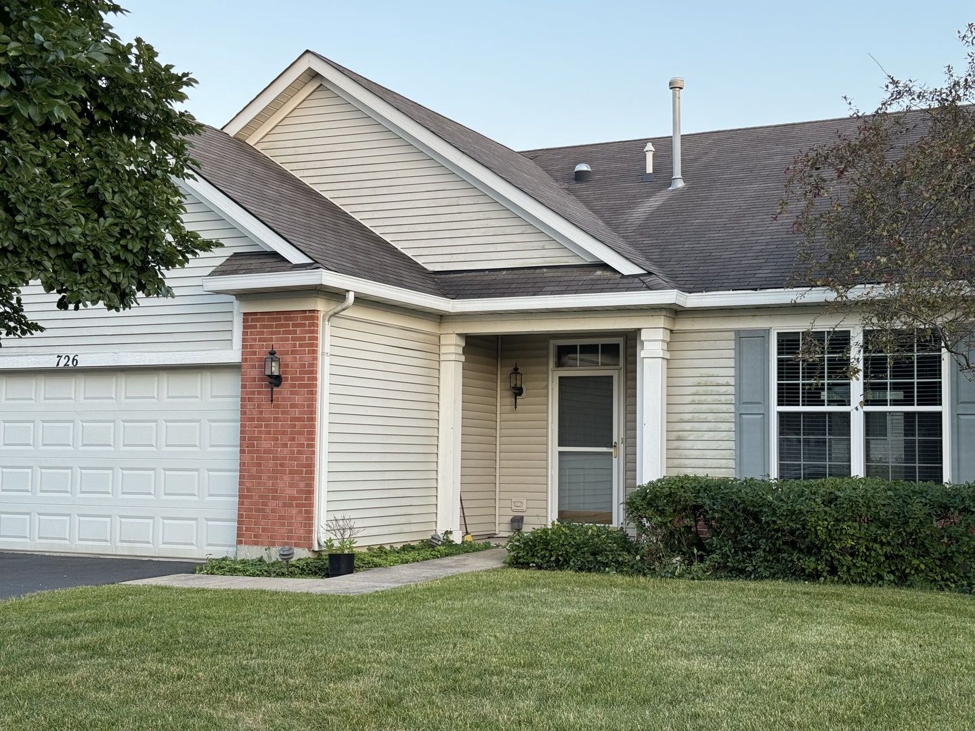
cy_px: 366
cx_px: 488
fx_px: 1352
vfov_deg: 30.3
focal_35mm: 48
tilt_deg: +3.3
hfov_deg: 39.7
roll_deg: -0.9
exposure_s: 1/121
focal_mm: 6.76
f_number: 1.78
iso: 64
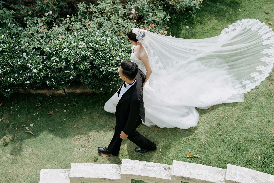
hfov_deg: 23.9
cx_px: 137
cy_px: 92
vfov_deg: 16.1
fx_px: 647
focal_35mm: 85
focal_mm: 85
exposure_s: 1/800
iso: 100
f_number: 2.5
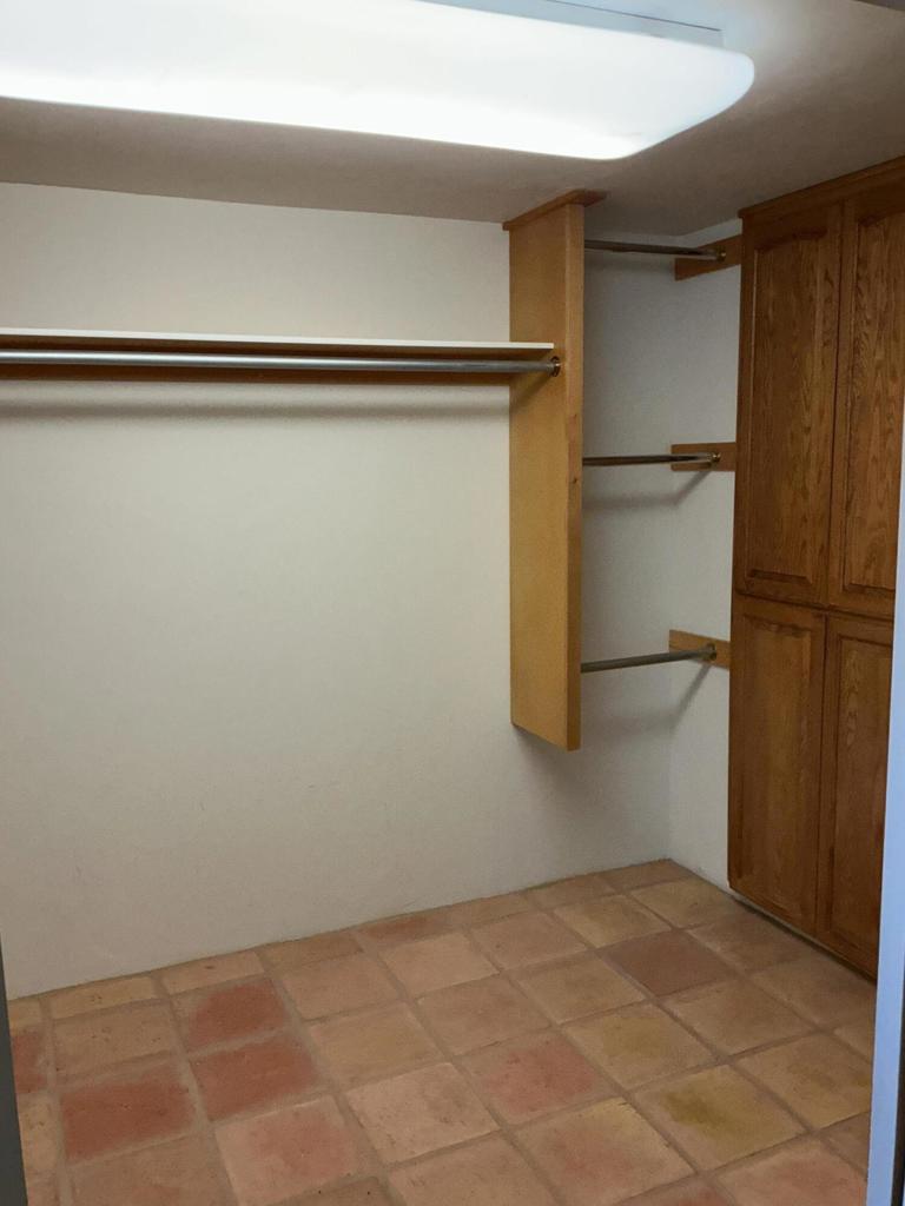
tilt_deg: -6.8
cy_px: 603
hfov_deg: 48.2
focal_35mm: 29
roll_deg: +1.9
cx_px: 452
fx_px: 1011
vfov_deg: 61.7
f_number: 1.8
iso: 160
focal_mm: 3
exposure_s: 1/60
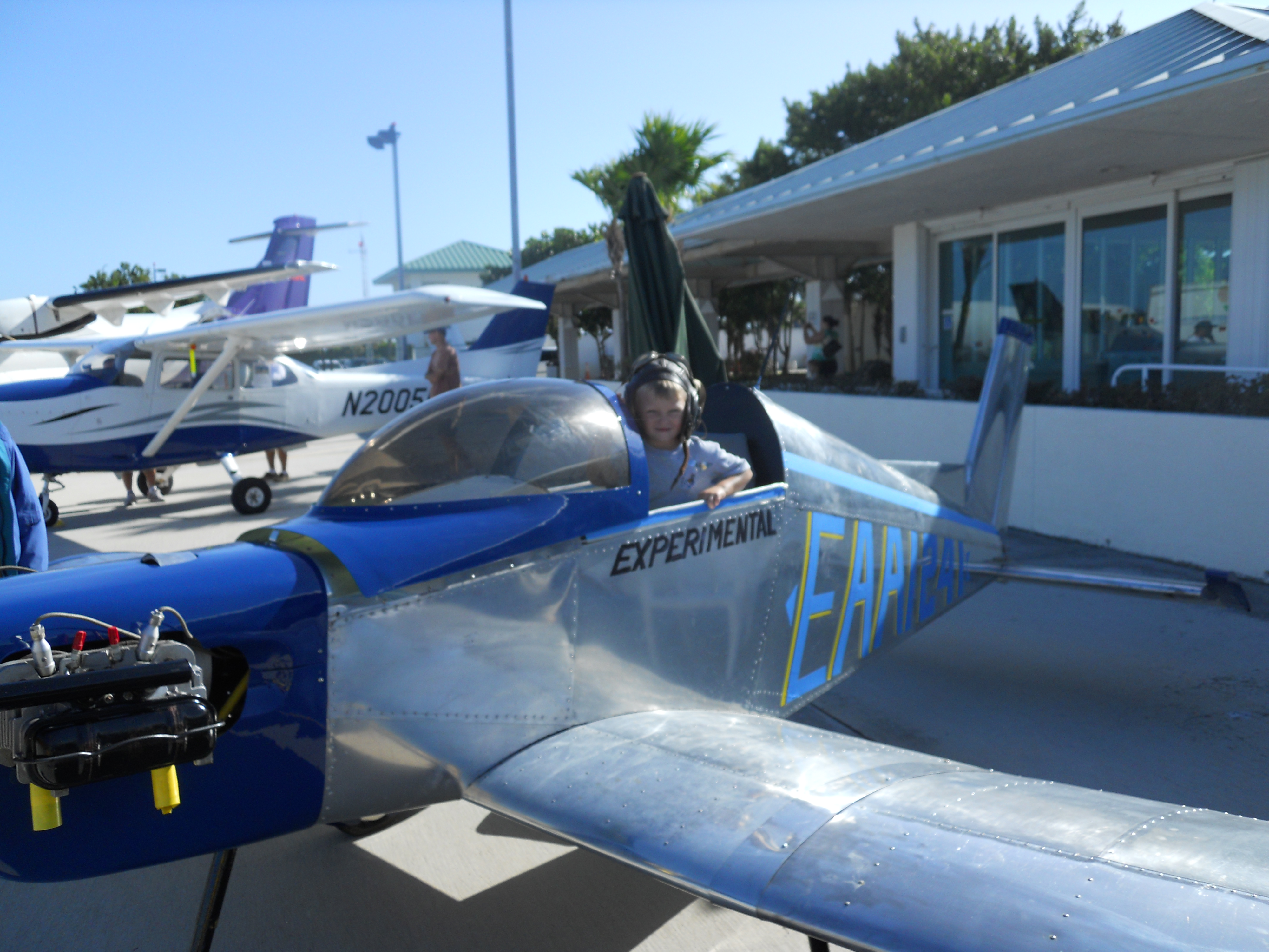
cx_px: 634
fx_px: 1026
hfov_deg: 63.4
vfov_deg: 49.7
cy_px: 476
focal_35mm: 28
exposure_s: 1/320
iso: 80
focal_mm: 5
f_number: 5.4
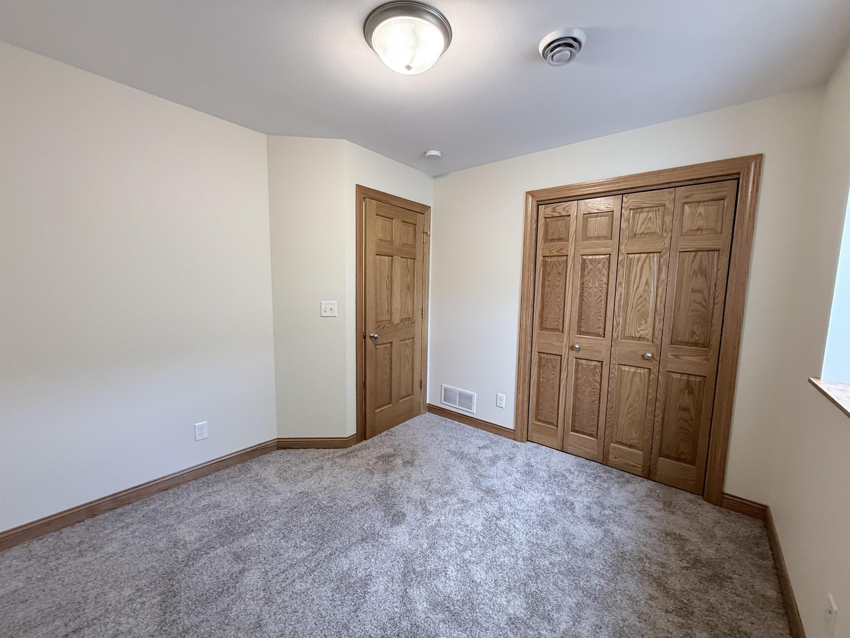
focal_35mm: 14
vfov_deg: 85.7
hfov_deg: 102.1
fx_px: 344
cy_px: 319
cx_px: 425
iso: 250
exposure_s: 1/60
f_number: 2.2
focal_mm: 2.22
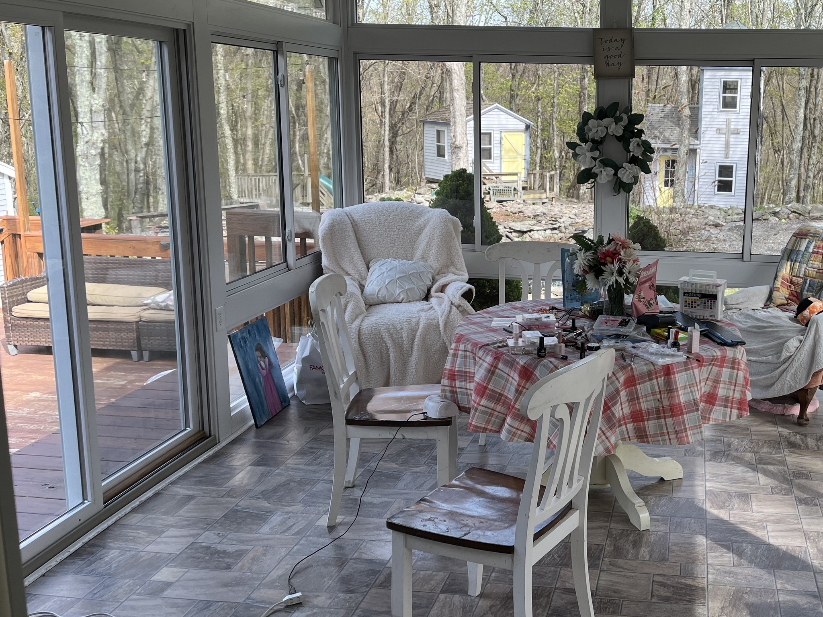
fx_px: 927
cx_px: 597
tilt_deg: -11.0
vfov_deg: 36.8
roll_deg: -1.7
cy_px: 289
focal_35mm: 39
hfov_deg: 46.5
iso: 40
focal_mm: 5.1
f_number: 1.6
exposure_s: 1/222
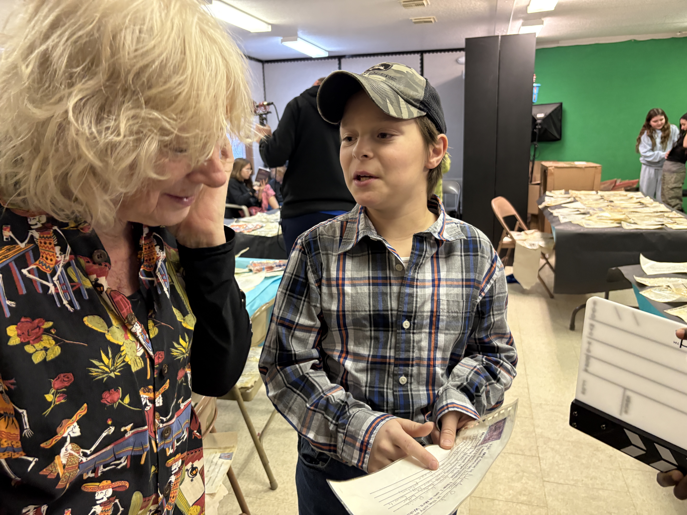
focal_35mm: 26
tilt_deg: -12.3
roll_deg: +1.6
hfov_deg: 67.3
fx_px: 516
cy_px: 258
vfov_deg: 53.1
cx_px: 344
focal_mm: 5.96
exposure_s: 1/60
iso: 320
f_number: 1.6
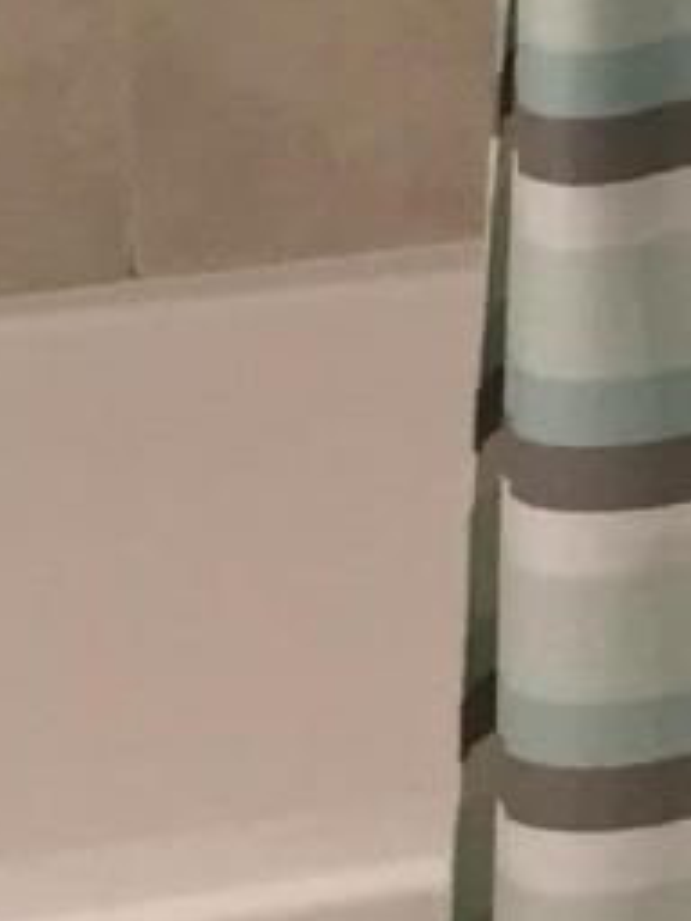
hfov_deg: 6.0
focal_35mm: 227
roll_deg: +0.0
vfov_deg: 8.5
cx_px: 2210
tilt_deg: -13.8
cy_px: -504
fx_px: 6042
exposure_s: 1/30
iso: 64
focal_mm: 4.15
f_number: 2.2
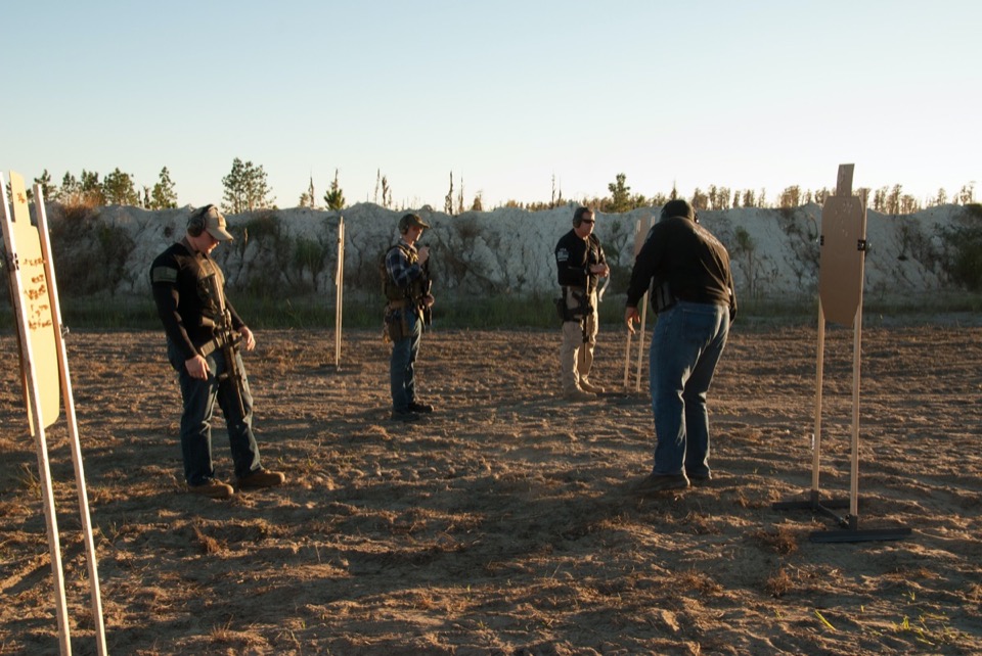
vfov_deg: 36.9
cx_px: 491
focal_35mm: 36
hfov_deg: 53.1
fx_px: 983
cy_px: 328
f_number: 8
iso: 200
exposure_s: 1/125
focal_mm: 24
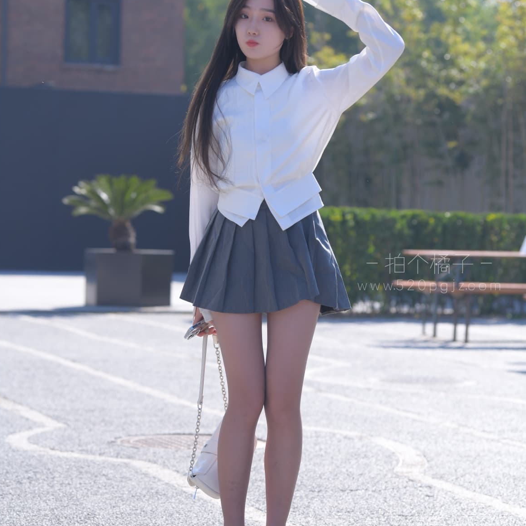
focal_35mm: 113
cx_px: 258
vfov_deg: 15.4
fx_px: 1943
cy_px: 250
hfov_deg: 15.4
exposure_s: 1/1250
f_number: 4
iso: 320
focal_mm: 86
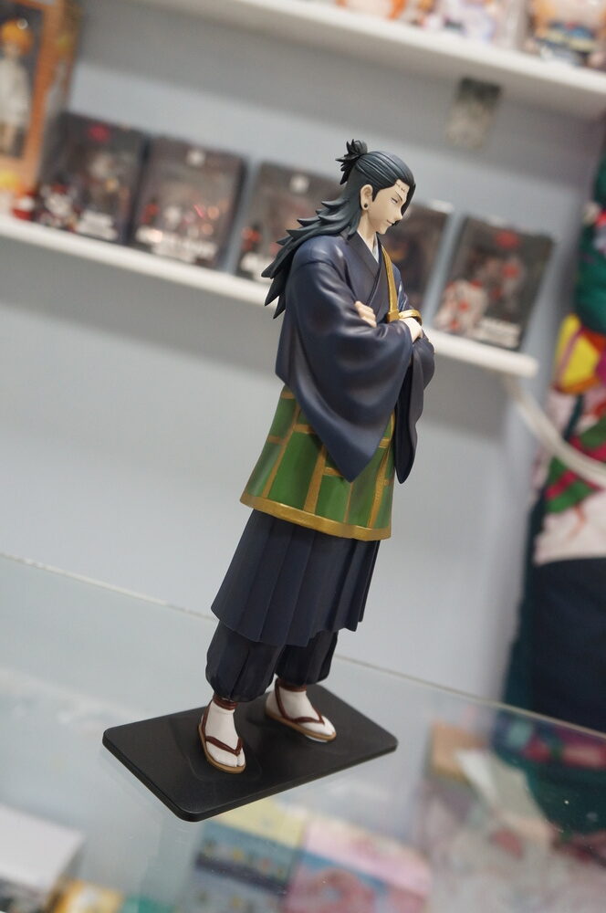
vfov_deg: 55.2
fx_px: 873
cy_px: 456
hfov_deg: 38.3
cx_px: 303
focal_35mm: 34
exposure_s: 1/60
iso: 1250
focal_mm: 23
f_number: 4
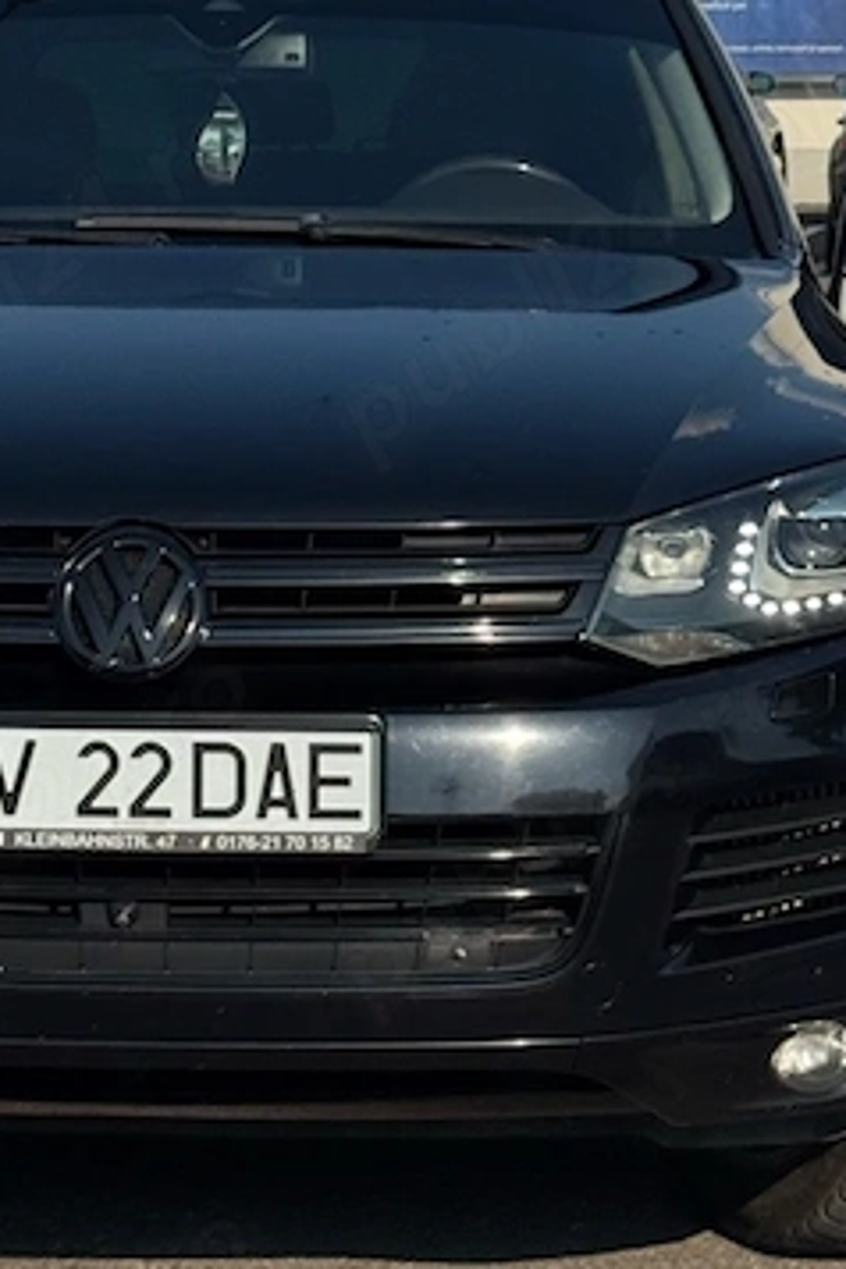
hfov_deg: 12.2
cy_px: 363
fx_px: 3948
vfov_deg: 18.2
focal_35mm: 112
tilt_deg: -4.4
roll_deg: +0.0
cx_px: 160
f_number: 1.78
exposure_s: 1/7937
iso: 64
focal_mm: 6.76
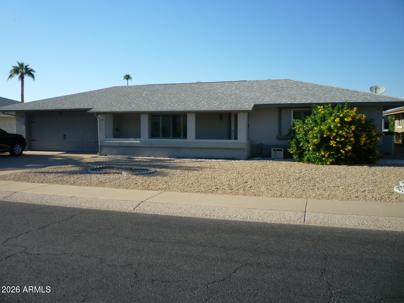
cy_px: 152
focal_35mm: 29
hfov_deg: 61.7
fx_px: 338
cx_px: 202
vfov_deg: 48.2
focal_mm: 5.2
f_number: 4
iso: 80
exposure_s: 1/500
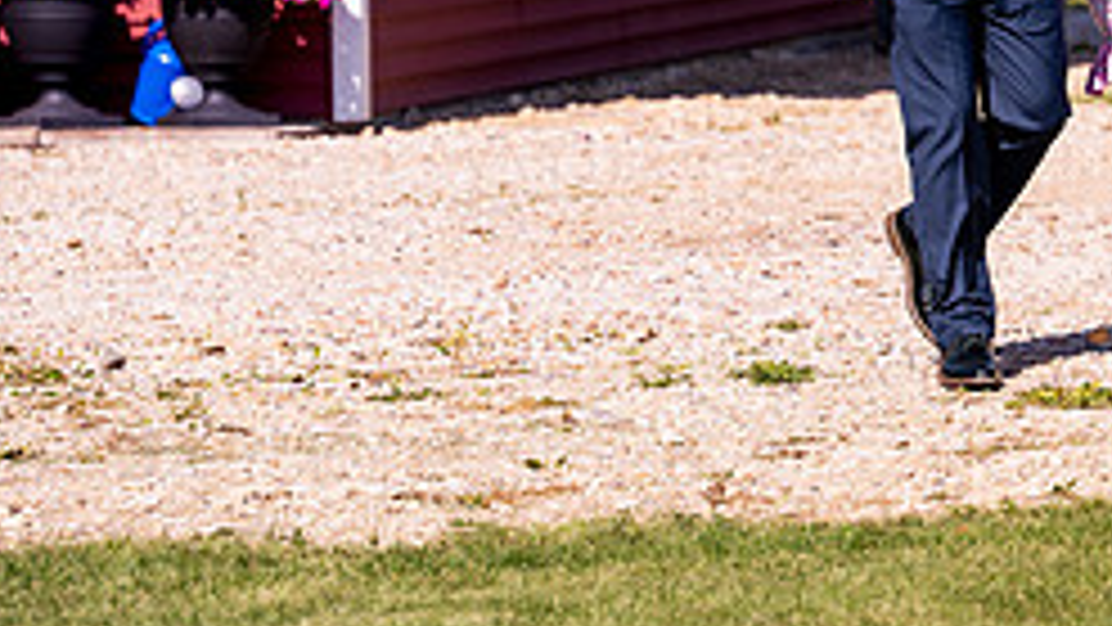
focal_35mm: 369
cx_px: 1157
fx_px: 10881
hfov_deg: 5.8
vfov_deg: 3.3
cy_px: 11
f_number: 4
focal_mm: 150
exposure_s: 1/1250
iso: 125
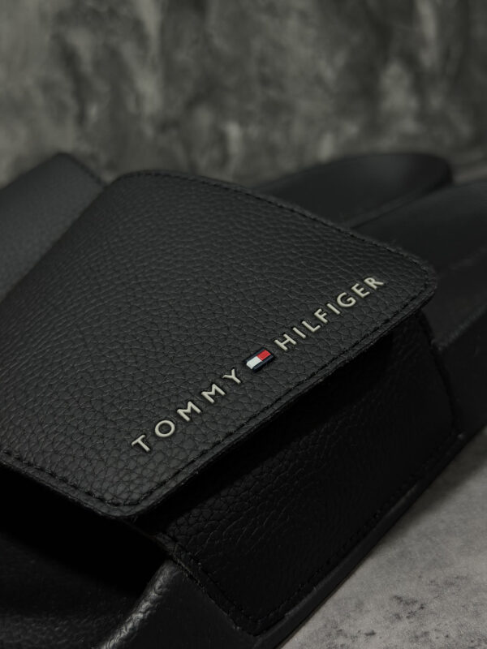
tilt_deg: -21.3
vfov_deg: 39.7
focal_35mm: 48
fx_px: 900
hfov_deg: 30.3
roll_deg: +15.4
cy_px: 324
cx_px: 244
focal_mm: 6.76
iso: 320
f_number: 1.78
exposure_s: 1/40
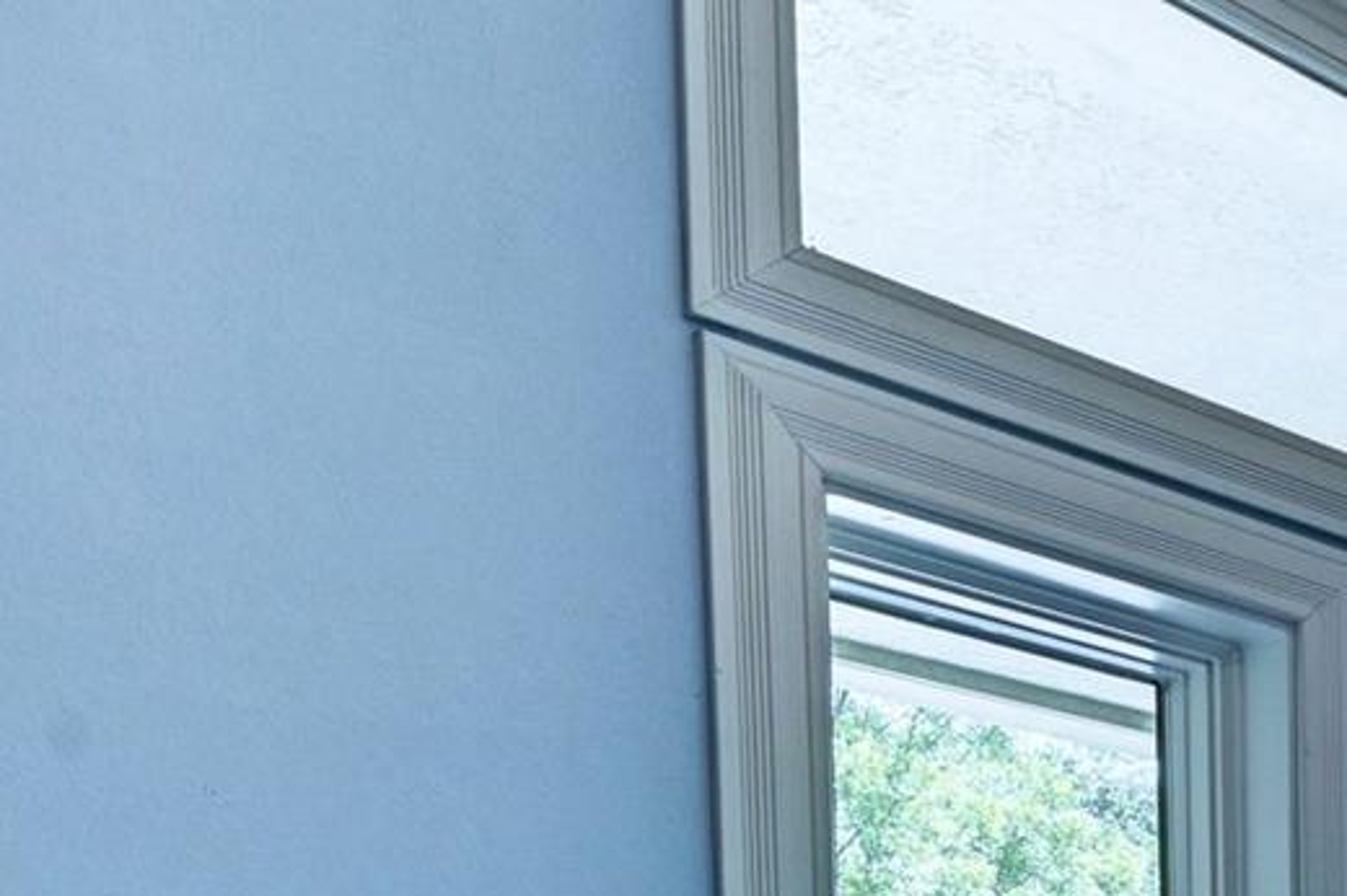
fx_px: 2356
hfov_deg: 23.0
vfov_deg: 18.5
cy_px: 1432
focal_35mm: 63
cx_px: 2217
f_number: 8
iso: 400
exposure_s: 1/25
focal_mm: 16
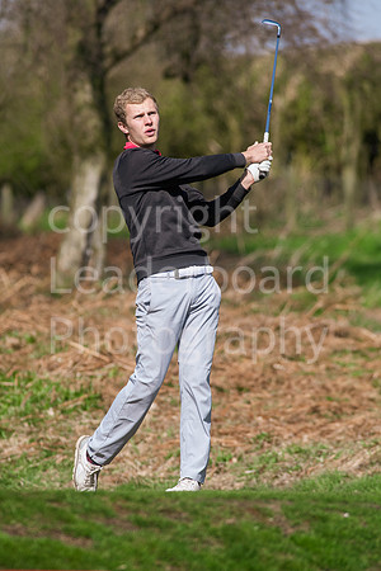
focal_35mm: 450
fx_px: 7143
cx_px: 190
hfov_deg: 3.1
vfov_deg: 4.6
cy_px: 286
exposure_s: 1/3200
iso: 400
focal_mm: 300
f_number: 5.6
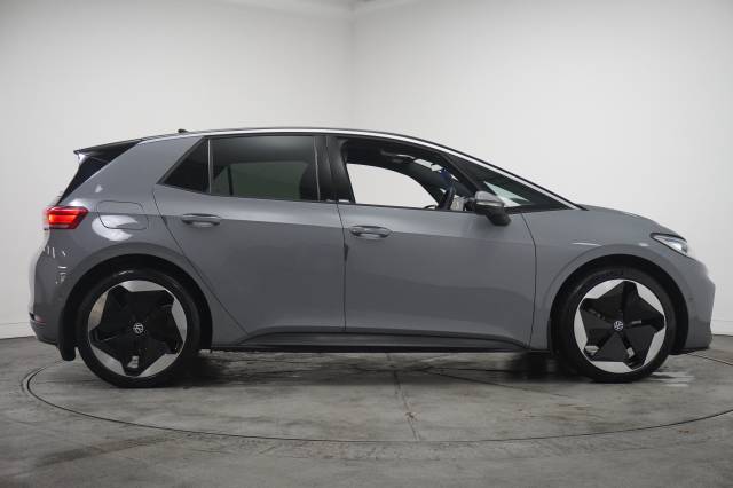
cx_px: 366
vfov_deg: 31.9
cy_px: 244
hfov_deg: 46.4
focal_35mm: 42
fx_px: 855
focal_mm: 28
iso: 2000
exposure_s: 1/200
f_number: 4.5
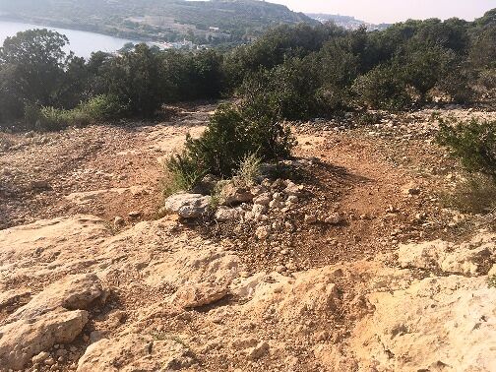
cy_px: 186
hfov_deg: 61.7
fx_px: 416
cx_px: 248
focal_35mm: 29
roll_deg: -9.0
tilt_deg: -22.4
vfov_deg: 48.2
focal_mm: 4.15
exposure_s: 1/1282
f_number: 2.2
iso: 25
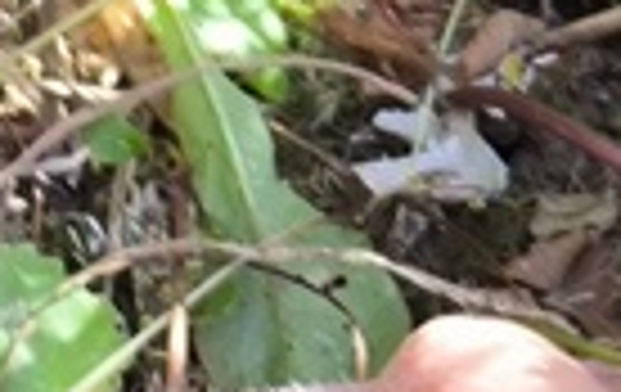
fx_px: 5192
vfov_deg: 4.2
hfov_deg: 6.6
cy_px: -793
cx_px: -655
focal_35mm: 306
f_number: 1.7
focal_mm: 4.71
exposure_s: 1/100
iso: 80
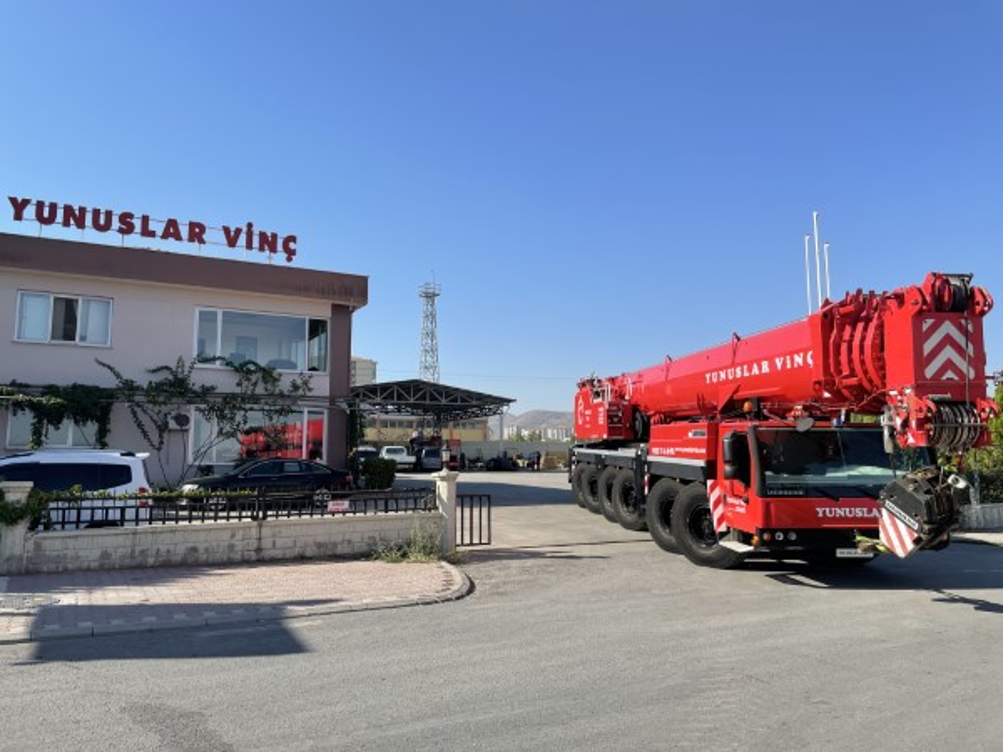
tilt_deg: +7.5
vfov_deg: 53.1
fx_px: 753
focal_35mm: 26
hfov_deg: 67.3
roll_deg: +0.2
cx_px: 502
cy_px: 376
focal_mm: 4.2
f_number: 1.6
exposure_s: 1/2747
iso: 32
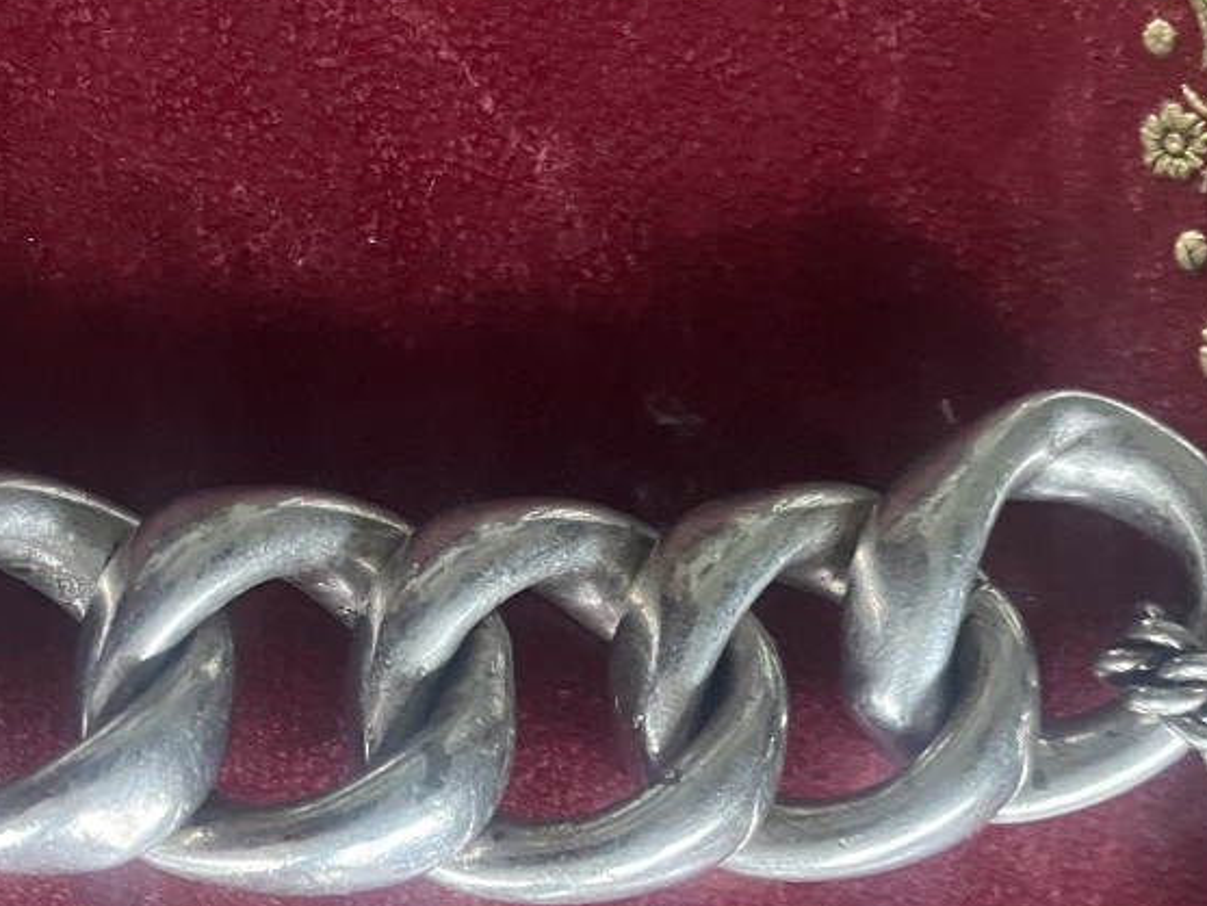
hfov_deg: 33.6
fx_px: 1953
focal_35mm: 56
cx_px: 284
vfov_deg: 24.7
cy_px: 943
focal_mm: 4.2
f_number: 1.6
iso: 640
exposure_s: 1/37
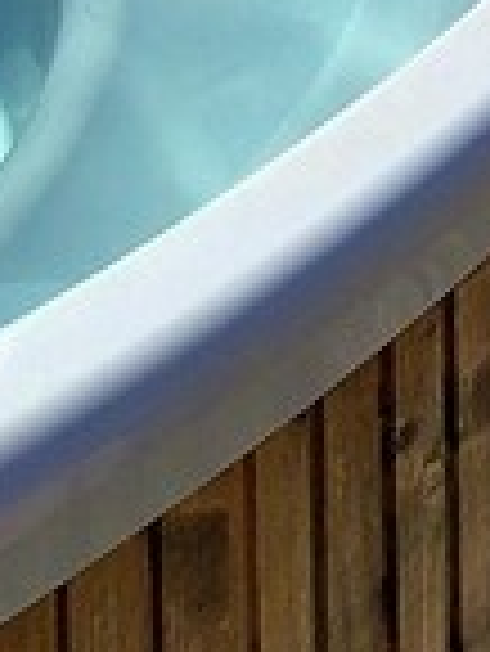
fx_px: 1734
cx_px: 1025
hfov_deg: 13.4
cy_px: -976
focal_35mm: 92
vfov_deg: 13.8
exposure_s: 1/3333
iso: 50
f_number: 2.2
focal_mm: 2.2
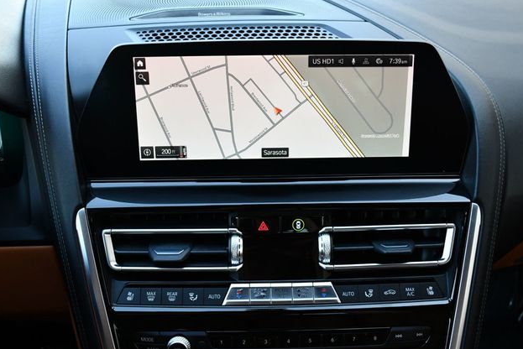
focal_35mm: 37
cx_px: 264
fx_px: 538
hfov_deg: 51.9
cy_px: 178
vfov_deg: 36.0
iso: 800
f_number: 3.5
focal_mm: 18
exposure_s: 1/250
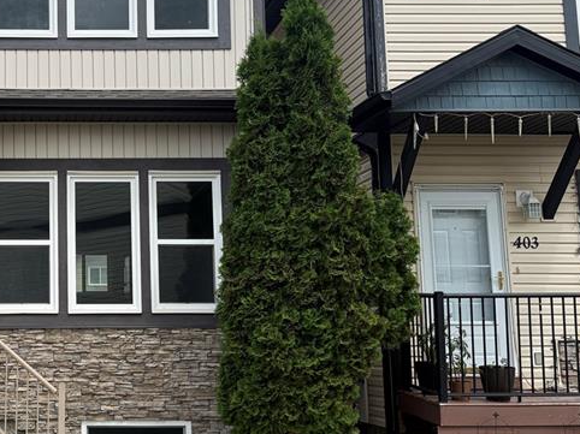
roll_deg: -0.2
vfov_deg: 28.5
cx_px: 58
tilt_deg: +9.9
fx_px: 854
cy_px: 213
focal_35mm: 51
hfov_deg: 35.3
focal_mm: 6.76
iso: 100
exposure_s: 1/3279
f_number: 1.78
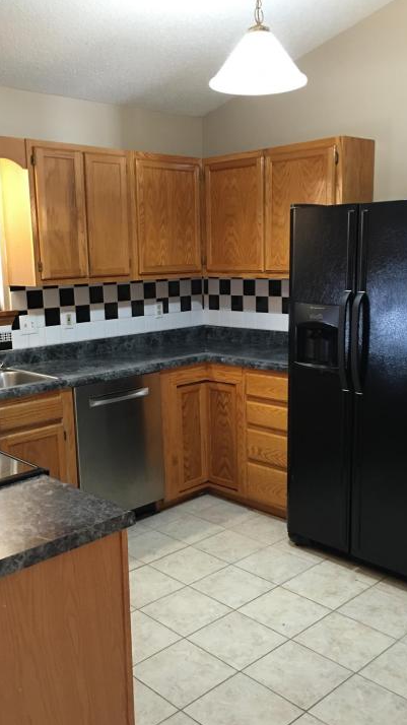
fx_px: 653
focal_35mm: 34
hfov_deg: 34.6
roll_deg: +1.2
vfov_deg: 58.0
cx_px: 177
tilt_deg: -8.8
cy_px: 370
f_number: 2.2
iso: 80
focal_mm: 4.15
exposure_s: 1/8
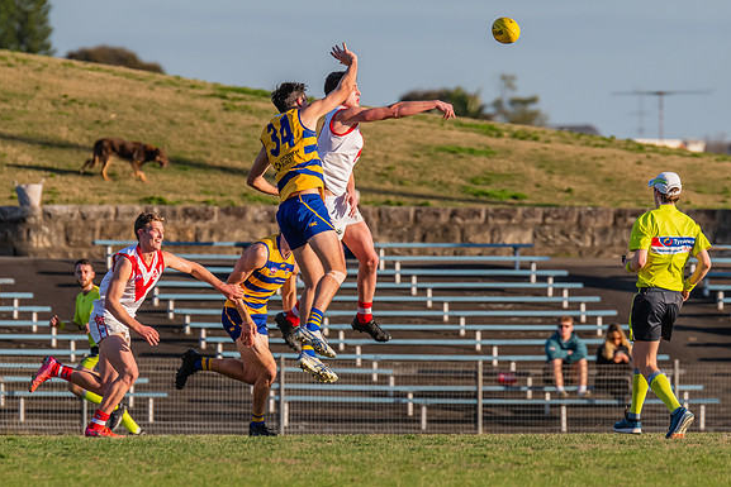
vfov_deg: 2.2
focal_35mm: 622
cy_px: 208
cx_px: 342
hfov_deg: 3.3
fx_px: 12632
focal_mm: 420
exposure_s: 1/1600
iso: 800
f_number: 7.1
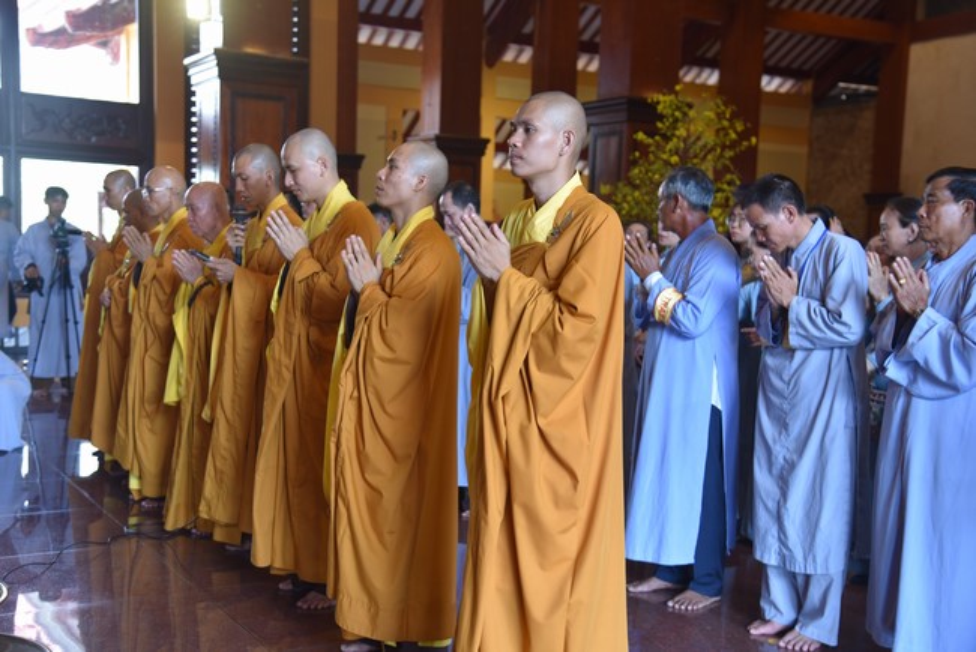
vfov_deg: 28.1
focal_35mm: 48
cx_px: 488
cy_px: 326
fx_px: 1302
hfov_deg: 41.1
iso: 500
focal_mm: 48
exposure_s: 1/60
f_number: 4
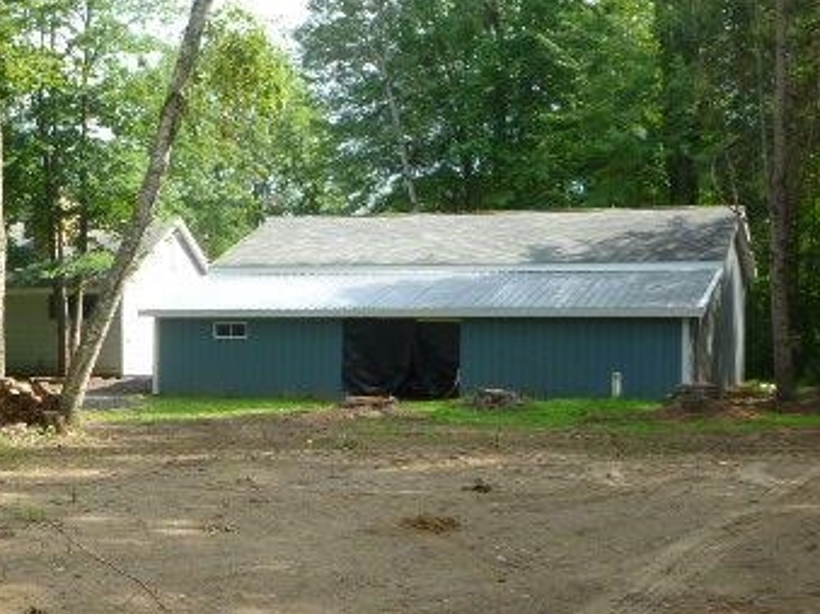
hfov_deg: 28.0
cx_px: 162
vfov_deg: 21.5
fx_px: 1610
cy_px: 401
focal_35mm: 68
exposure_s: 1/160
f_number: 3.6
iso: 100
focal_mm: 6.5
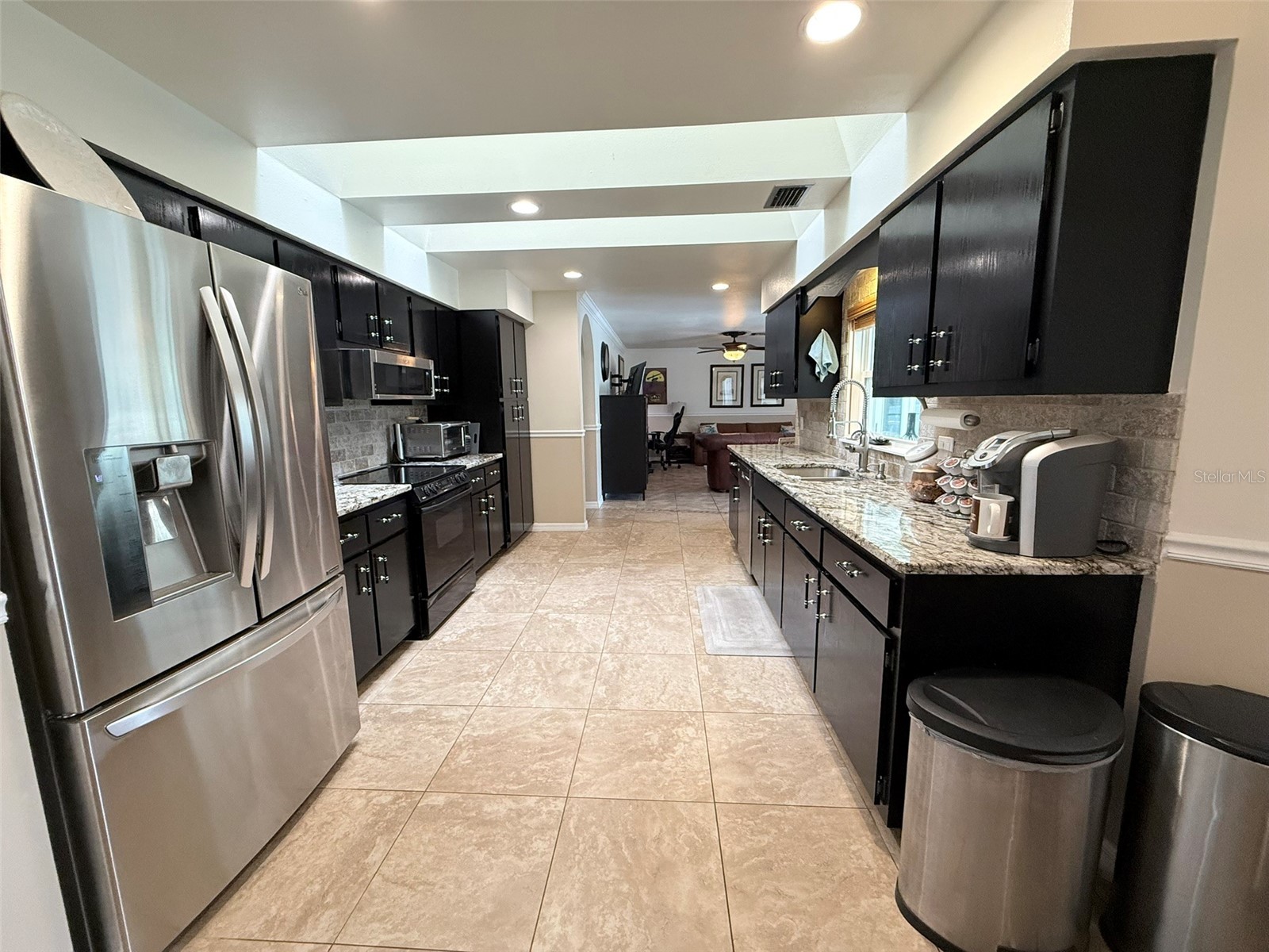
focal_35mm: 14
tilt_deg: -8.5
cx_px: 634
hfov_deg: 102.1
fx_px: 513
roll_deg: +1.1
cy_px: 476
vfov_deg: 85.7
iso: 320
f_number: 2.2
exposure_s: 1/60
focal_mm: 2.22
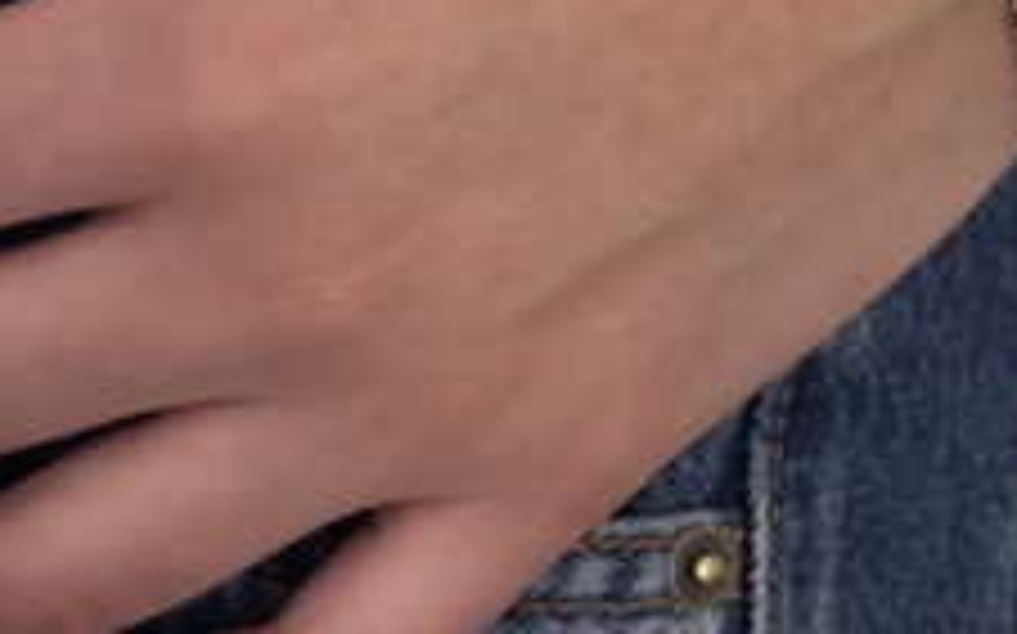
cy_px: -290
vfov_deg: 10.6
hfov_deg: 17.2
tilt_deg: -7.8
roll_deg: -0.5
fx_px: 3324
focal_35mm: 120
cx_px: 891
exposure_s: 1/33
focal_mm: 6.76
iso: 500
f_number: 1.78
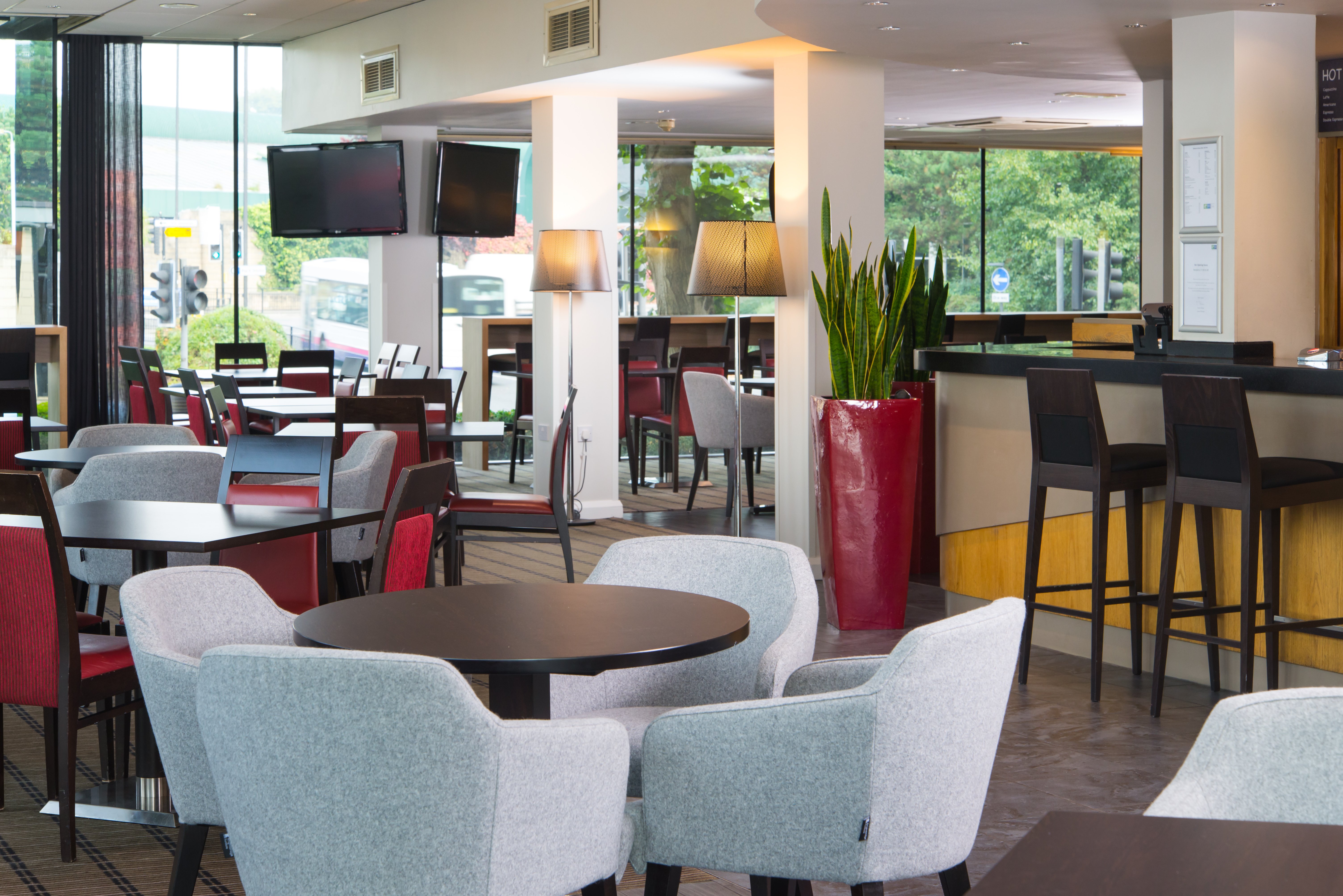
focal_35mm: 66
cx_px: 672
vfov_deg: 20.6
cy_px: 448
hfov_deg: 30.5
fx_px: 2463
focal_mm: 66
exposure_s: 1/13
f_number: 10
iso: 800
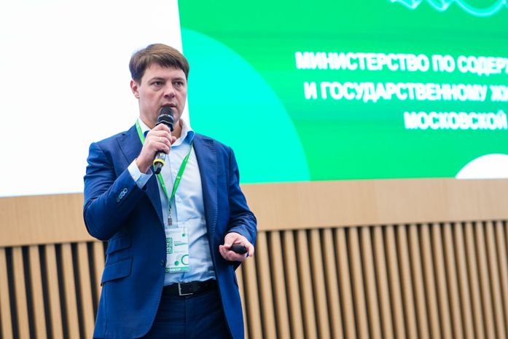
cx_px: 254
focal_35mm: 142
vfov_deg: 9.7
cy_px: 170
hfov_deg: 14.4
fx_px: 2005
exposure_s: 1/50
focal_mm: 95
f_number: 2.8
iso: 320
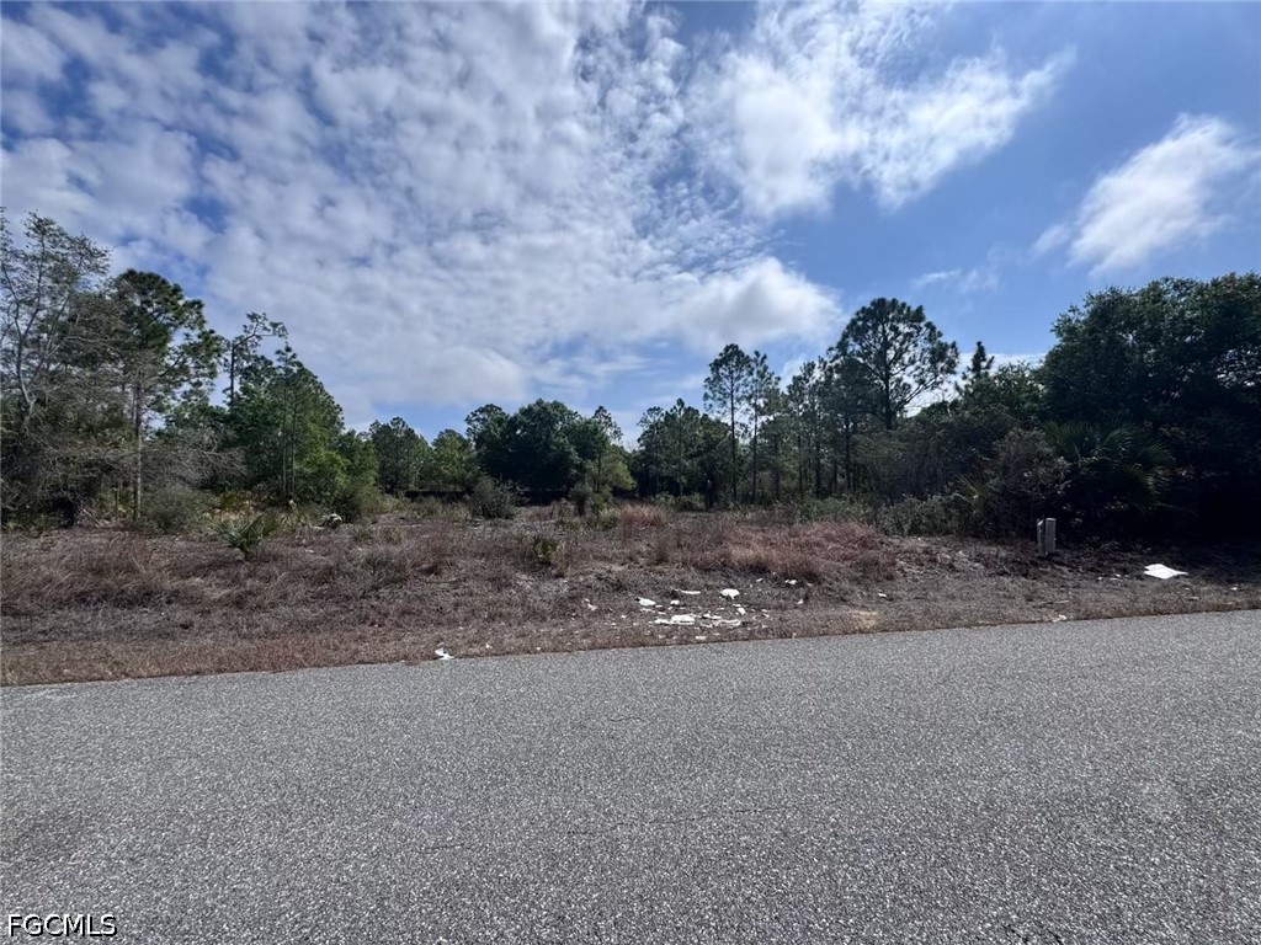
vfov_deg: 85.7
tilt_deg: +2.4
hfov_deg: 102.1
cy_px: 472
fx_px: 510
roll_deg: +1.9
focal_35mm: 14
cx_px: 630
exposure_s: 1/3717
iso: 40
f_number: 2.2
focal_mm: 2.22
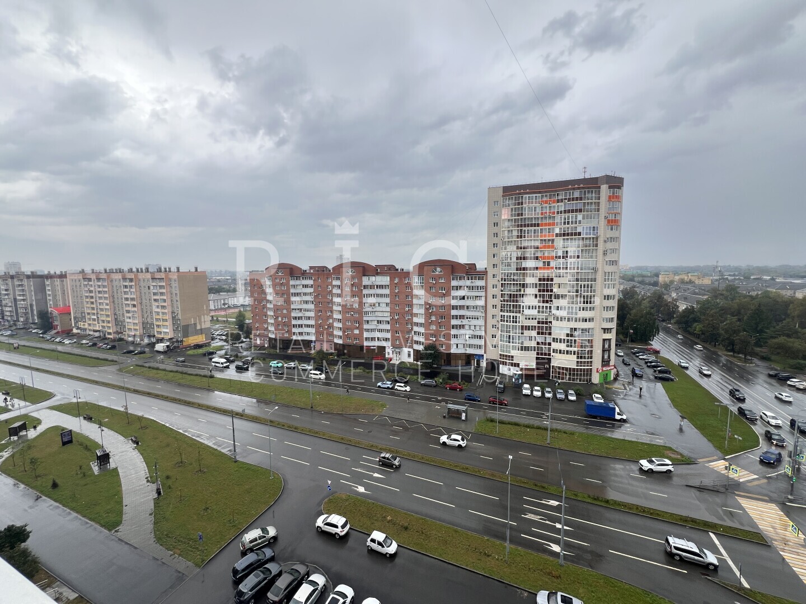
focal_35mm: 13
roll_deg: +1.1
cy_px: 302
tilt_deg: -5.7
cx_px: 403
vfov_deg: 89.9
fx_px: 303
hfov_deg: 106.2
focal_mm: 1.57
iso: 32
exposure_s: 1/270
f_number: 1.8
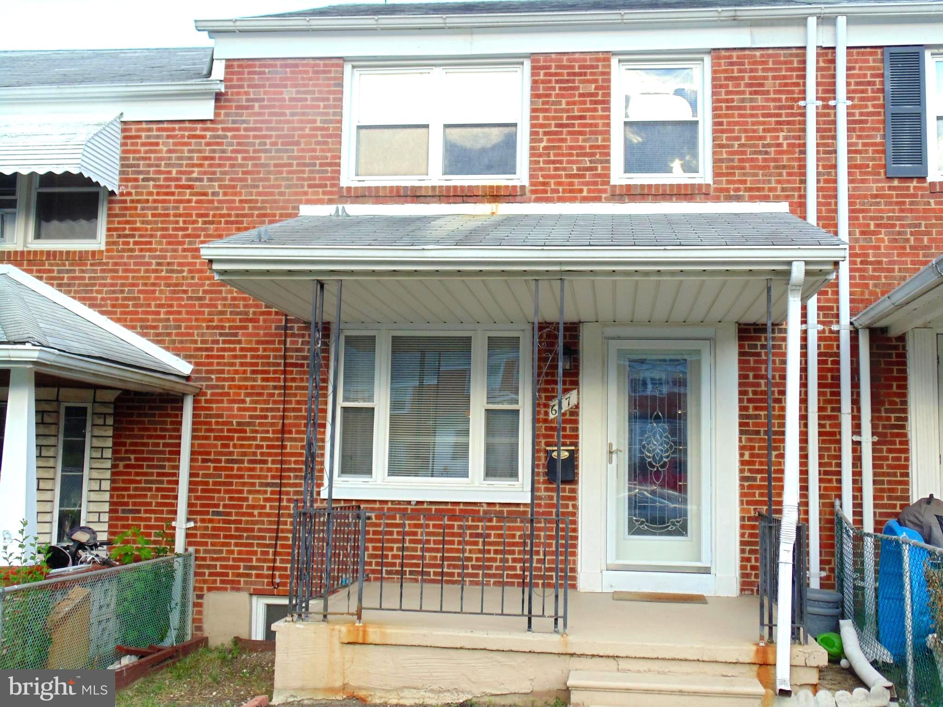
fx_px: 1117
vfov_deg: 35.1
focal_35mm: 41
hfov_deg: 45.8
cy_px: 354
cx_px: 472
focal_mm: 7.4
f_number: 3.6
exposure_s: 1/80
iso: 80
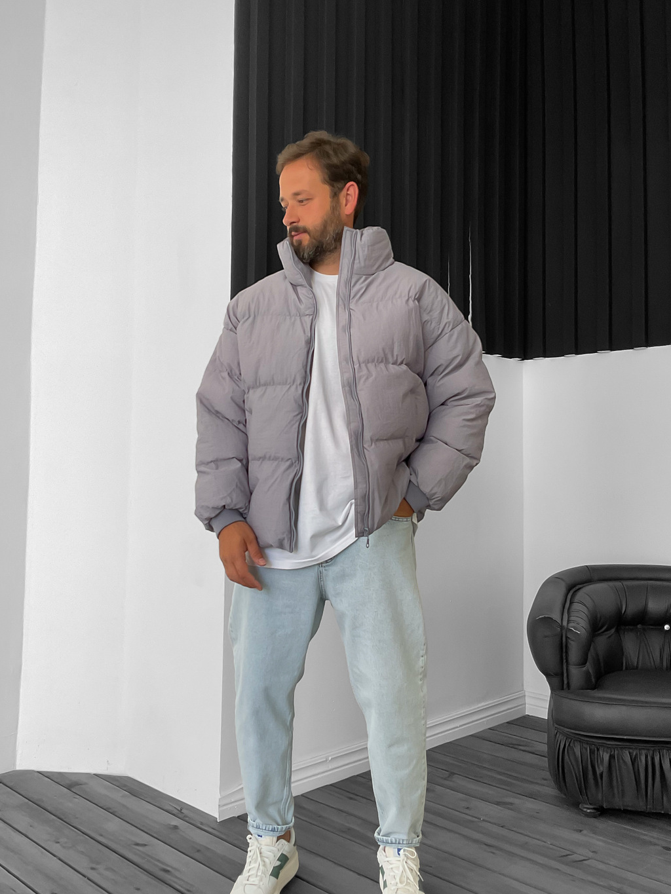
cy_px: 436
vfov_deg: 53.9
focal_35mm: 34
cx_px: 319
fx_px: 879
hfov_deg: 41.8
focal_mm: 3
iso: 50
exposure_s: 1/120
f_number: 1.8
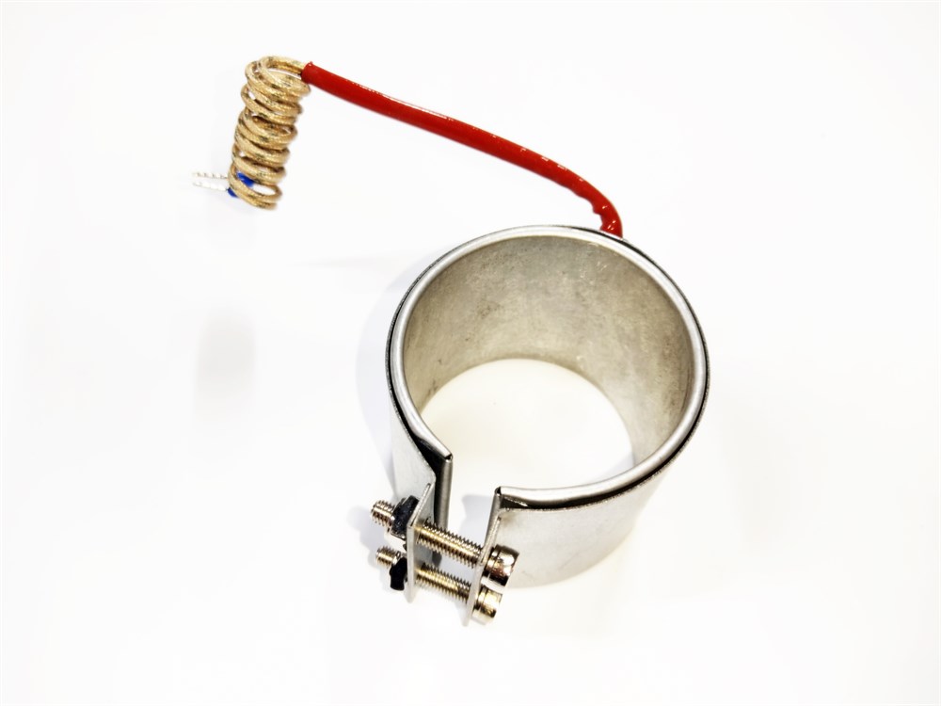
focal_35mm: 26
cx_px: 470
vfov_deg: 53.1
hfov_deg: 67.3
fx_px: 707
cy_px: 353
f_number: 1.79
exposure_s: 1/33
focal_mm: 4.74
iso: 175
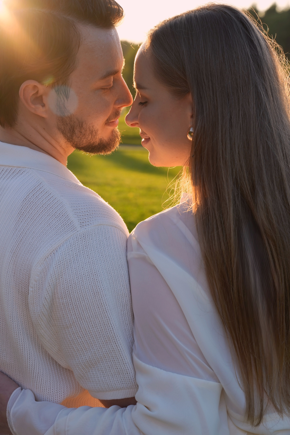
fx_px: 846
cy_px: 218
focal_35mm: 70
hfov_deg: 19.5
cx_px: 145
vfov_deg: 28.8
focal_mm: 70
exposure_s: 1/125
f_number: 7.1
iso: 200
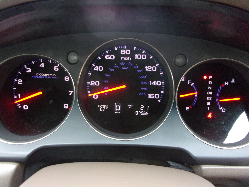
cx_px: 124
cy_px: 94
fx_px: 201
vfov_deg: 49.7
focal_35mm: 28
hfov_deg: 63.4
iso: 400
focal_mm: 5.1
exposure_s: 1/18
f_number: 3.9
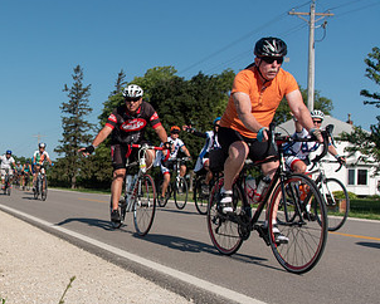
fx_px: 608
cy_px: 184
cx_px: 30
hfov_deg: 32.8
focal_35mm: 54
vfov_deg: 28.1
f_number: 6.3
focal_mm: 30
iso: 200
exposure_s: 1/1600
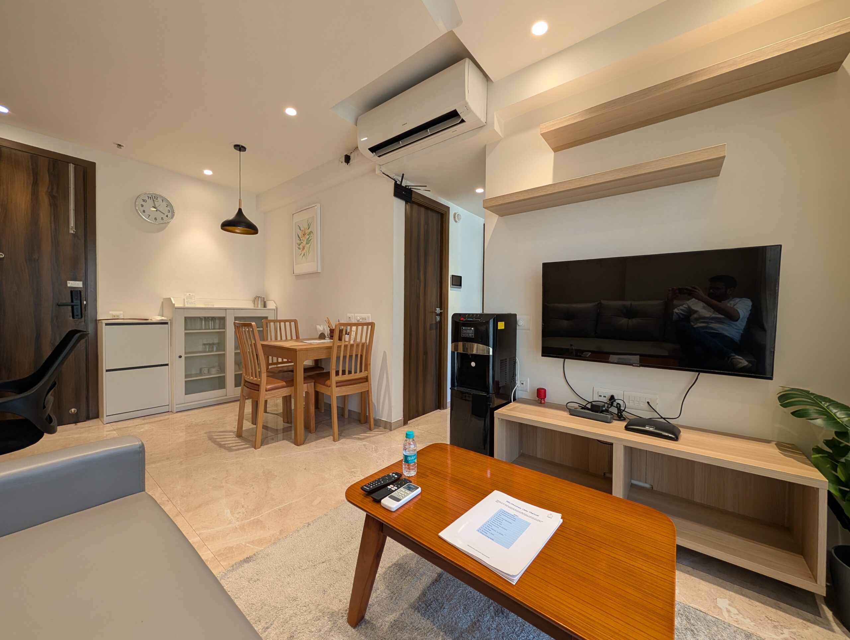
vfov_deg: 94.6
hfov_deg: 110.5
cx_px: 425
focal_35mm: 12
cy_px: 320
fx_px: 295
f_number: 1.7
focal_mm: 2.02
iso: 51
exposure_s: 1/51.5
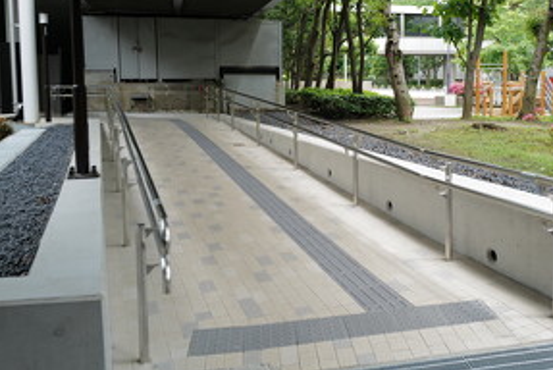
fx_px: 600
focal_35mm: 39
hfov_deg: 48.9
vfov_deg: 34.0
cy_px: 126
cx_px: 353
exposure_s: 1/250
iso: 400
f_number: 4.5
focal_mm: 28
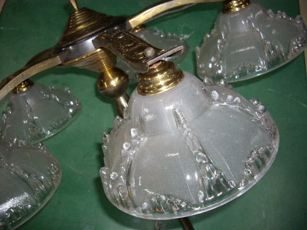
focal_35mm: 38
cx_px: 154
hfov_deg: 49.0
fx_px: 337
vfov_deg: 37.7
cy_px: 115
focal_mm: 7.9
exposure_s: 1/40
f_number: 2.8
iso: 400
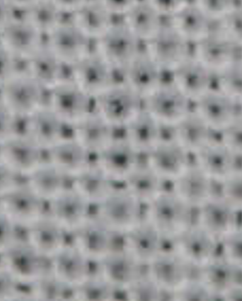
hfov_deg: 0.6
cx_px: 10
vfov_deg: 0.8
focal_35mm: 2428
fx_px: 21691
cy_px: -261
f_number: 11
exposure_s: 1/640
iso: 100
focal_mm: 87.7
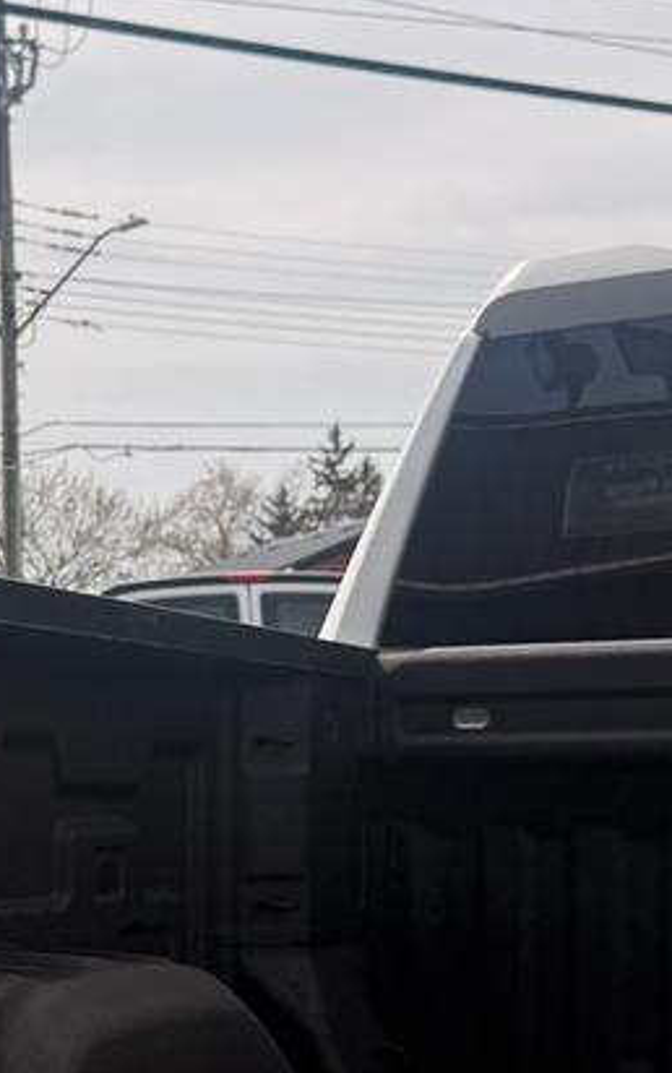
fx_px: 2312
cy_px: 846
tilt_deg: -3.6
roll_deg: +0.9
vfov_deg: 25.7
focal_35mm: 79
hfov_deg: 15.8
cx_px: -159
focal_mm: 6.76
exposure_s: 1/7353
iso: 80
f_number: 1.78
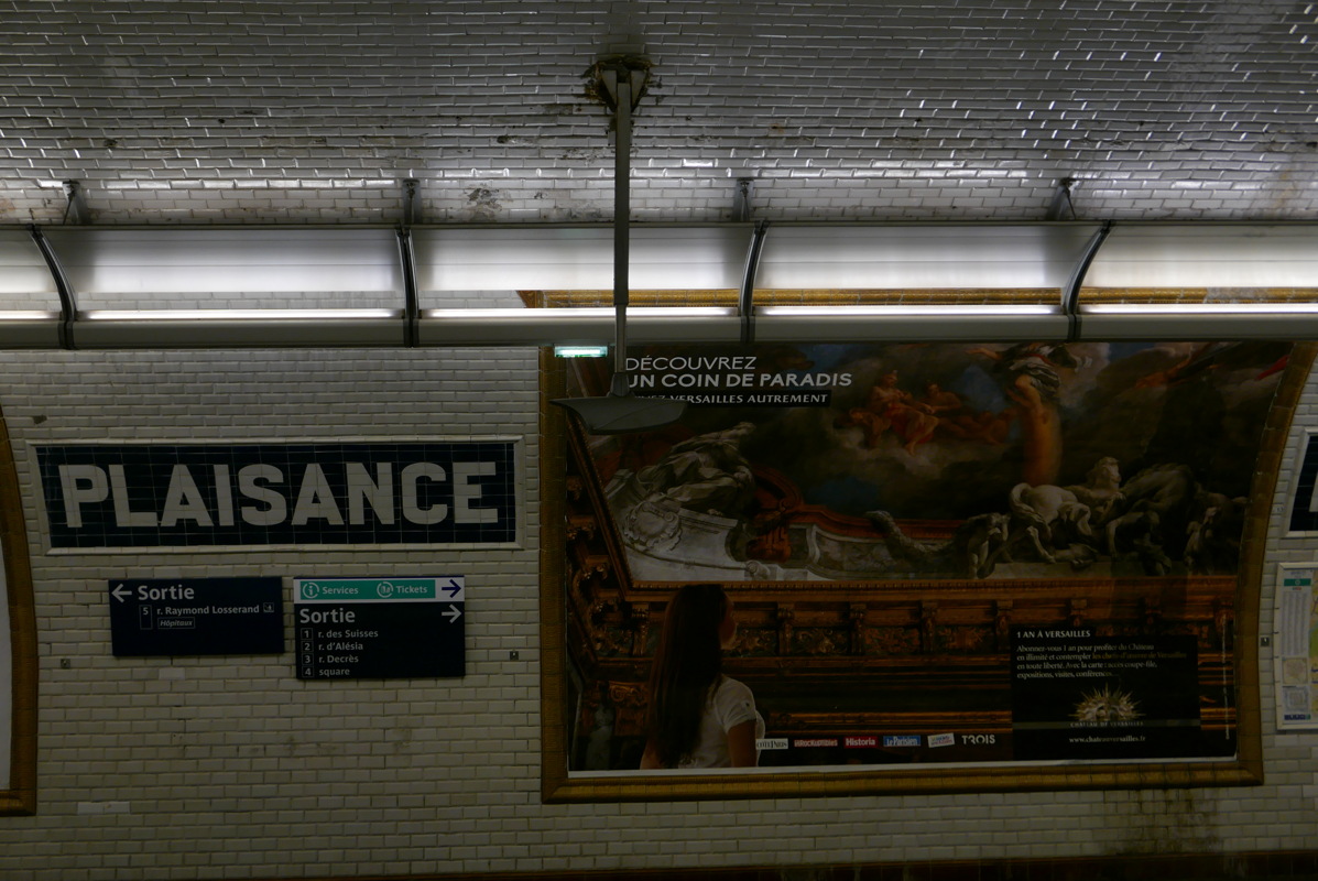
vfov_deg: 27.0
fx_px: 1832
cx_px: 659
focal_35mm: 50
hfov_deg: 39.6
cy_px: 440
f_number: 2.7
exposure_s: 1/100
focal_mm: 22.7
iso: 200
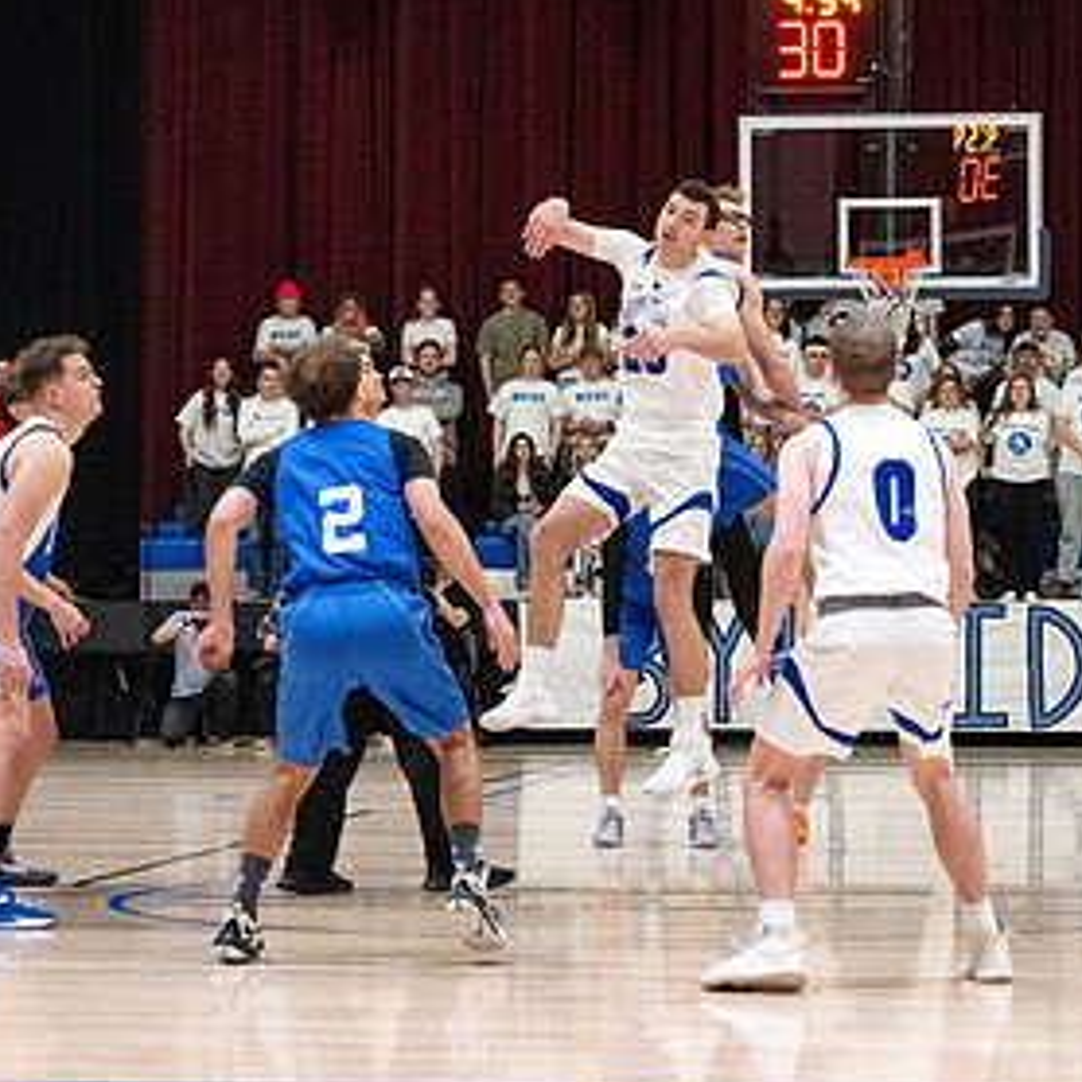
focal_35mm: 124
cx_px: 646
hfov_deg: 14.1
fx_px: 4385
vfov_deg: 14.0
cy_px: 364
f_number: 4
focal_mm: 70
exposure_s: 1/500
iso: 8000
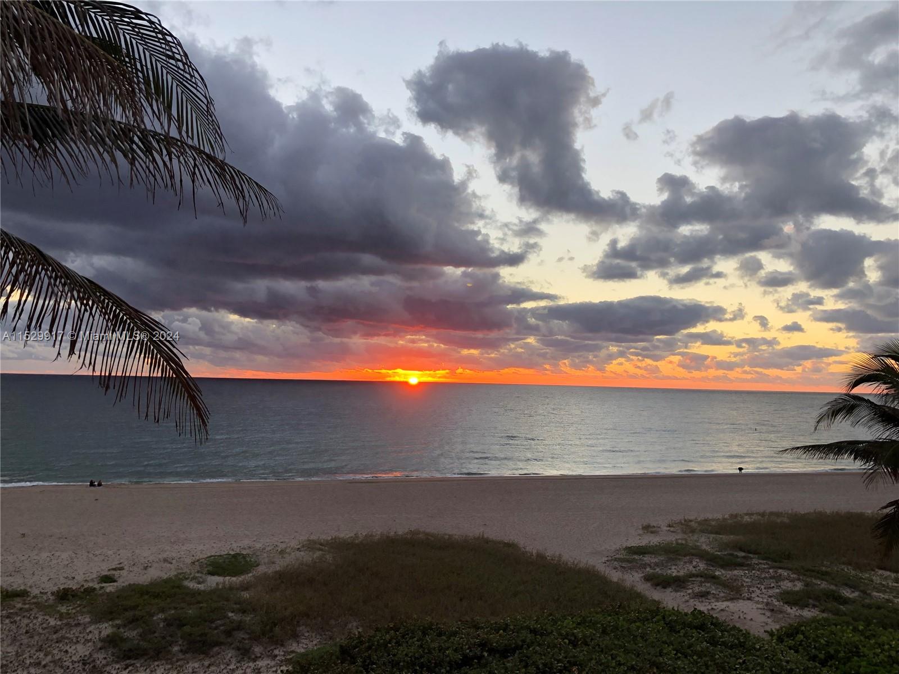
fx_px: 727
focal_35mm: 28
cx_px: 450
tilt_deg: +3.6
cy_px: 337
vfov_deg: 49.7
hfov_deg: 63.4
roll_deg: -2.0
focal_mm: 3.99
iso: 25
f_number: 1.8
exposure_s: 1/120
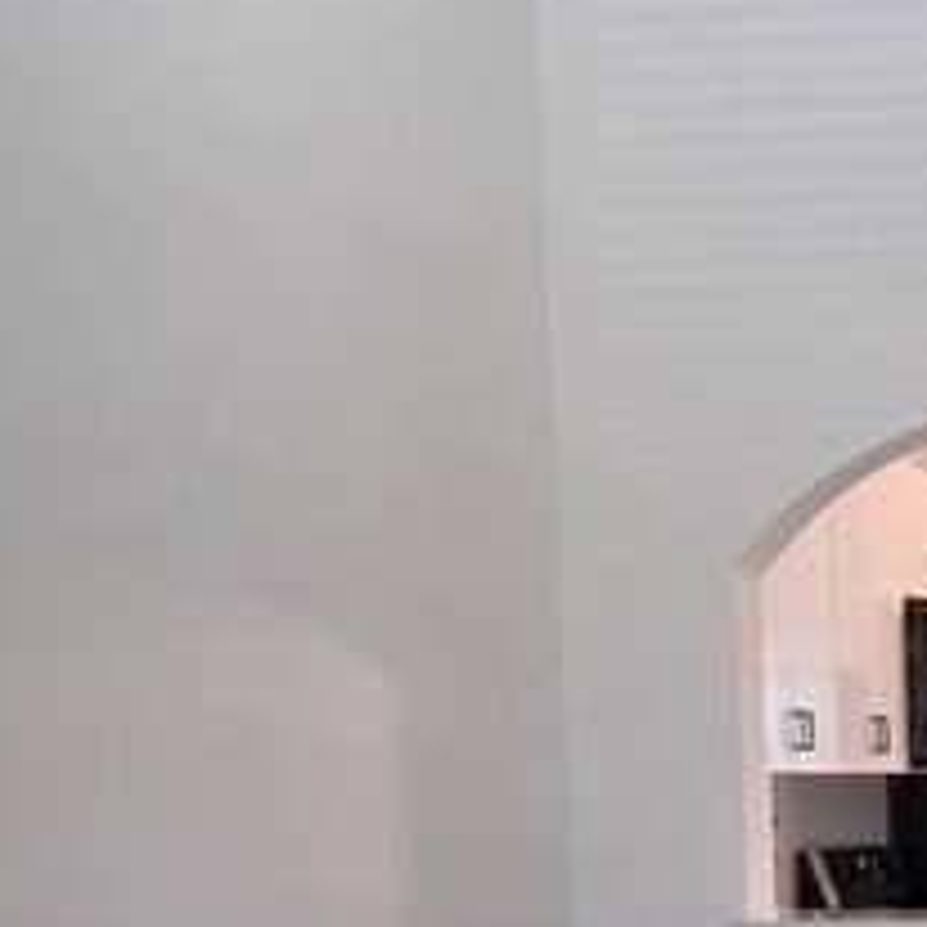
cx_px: 1174
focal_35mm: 105
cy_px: 1071
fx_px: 3181
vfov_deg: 16.0
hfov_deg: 15.8
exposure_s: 1/120
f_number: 1.7
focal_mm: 6.3
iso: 400
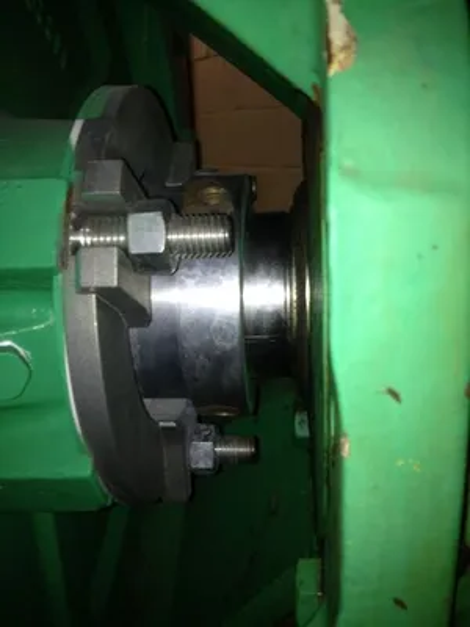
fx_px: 634
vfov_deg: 52.6
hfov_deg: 40.7
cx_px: 235
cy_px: 314
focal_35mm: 35
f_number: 2.4
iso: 50
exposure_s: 1/43
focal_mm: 4.28
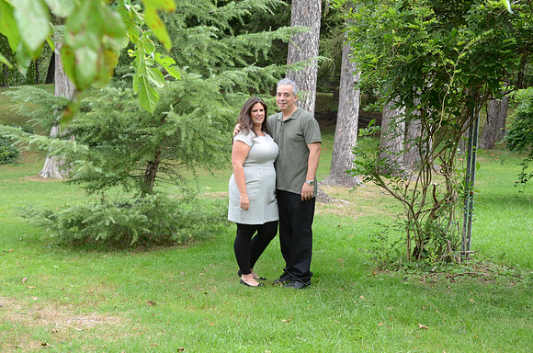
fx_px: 709
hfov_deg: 41.2
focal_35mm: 48
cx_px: 266
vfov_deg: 27.9
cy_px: 176
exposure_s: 1/200
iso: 500
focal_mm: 32
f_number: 6.3
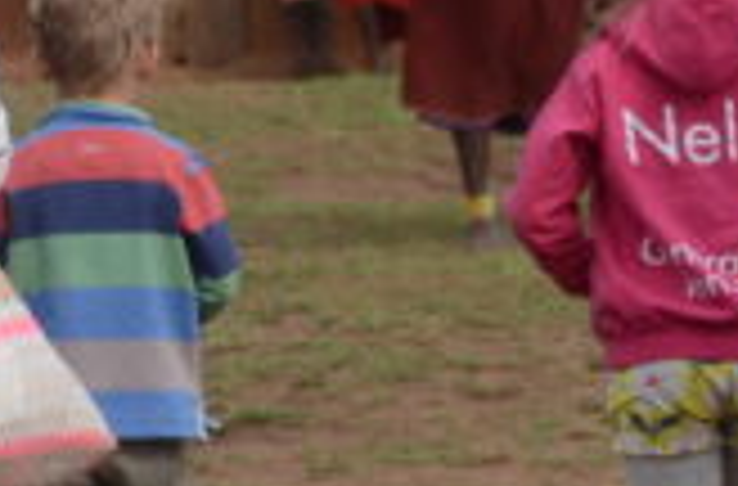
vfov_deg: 2.3
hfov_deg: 3.5
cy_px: -72
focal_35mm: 582
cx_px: 950
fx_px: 11885
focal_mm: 62
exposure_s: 1/400
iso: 100
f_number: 5
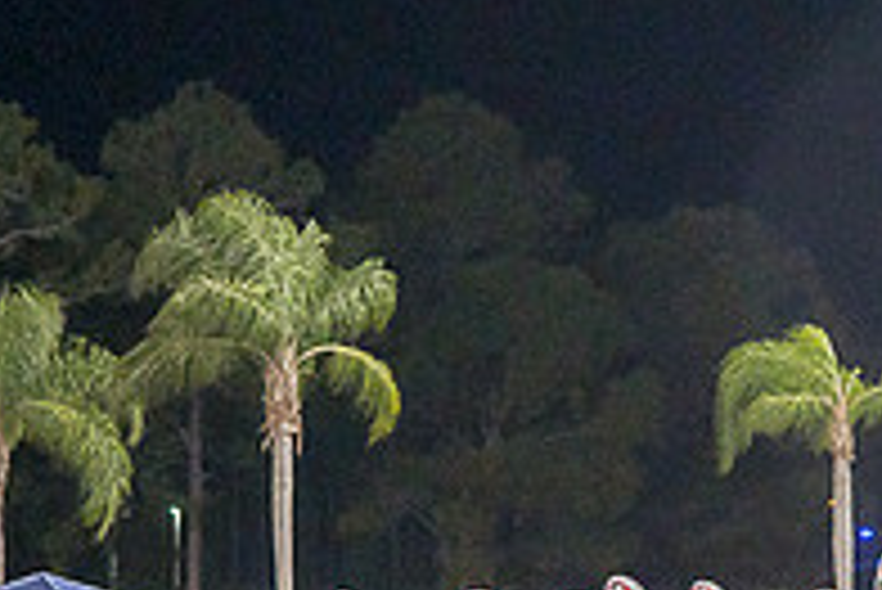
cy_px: 680
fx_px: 6669
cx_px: 770
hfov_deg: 7.5
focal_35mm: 272
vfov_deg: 5.0
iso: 2000
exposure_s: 1/200
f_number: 4
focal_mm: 92
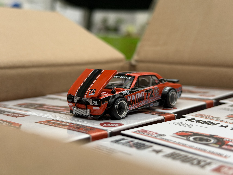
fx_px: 323
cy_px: 88
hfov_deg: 39.7
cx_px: 116
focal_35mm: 48
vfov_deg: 30.3
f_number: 1.78
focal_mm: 6.76
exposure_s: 1/657
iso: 64
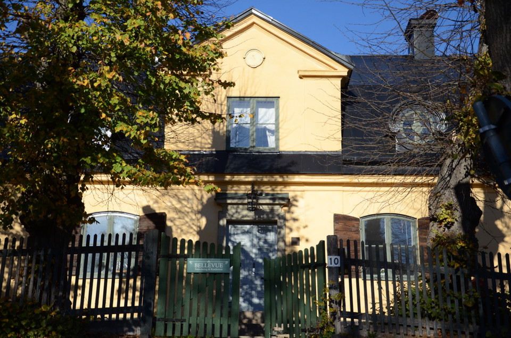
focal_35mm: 52
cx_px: 256
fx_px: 744
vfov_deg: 25.6
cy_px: 169
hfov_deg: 37.9
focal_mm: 35
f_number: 4.5
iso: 800
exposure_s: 1/5000
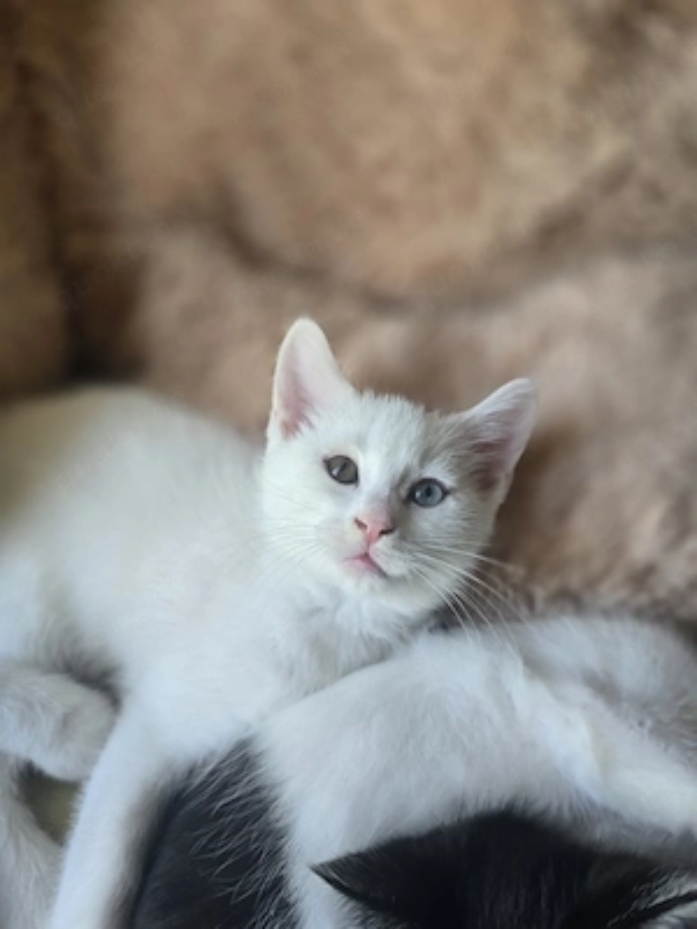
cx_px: 348
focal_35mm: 23
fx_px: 617
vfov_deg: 73.9
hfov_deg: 58.9
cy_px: 464
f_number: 1.7
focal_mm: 6.3
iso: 100
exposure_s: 1/101
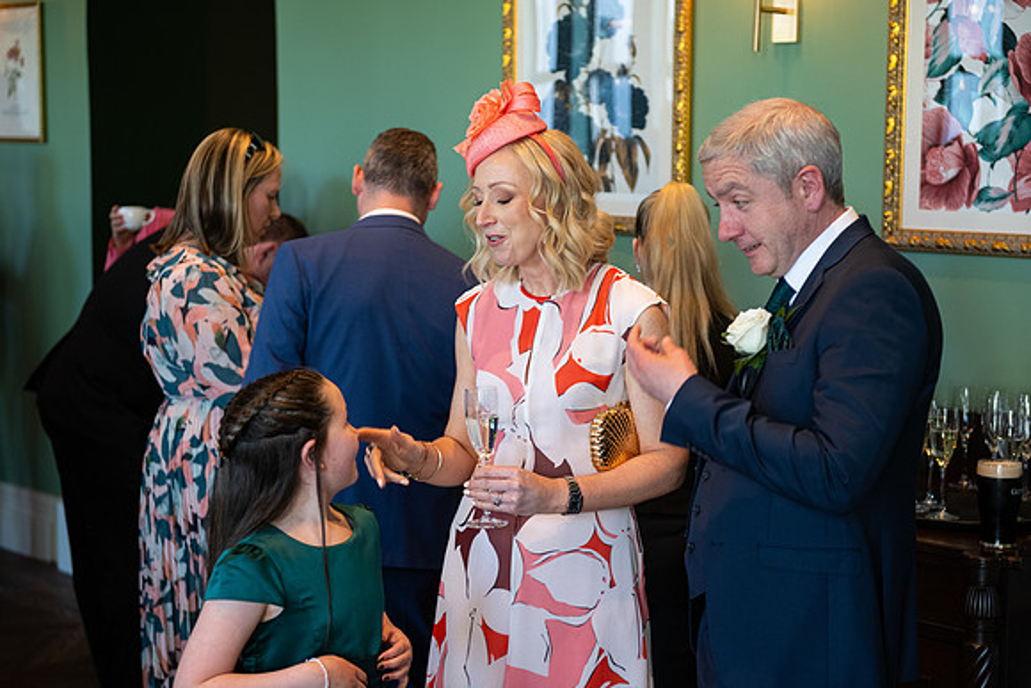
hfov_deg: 32.4
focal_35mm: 62
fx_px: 1776
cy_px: 344
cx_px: 516
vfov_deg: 21.9
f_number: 3.5
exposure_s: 1/160
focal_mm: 62
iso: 800
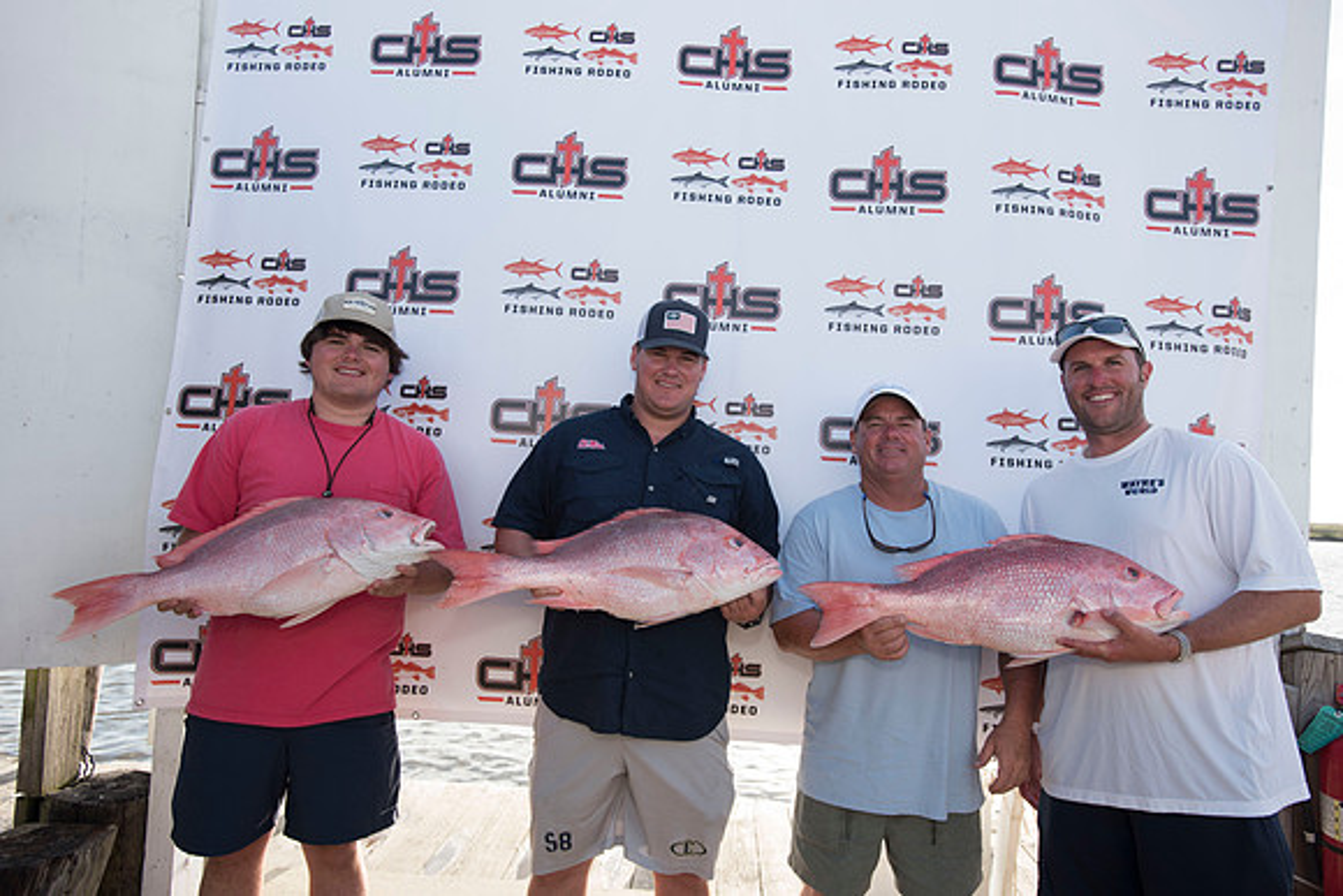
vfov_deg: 51.3
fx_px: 933
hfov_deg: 71.5
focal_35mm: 25
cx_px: 672
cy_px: 448
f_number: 4.5
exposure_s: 1/400
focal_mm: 25
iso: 250
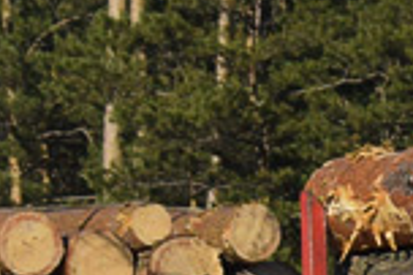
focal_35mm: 652
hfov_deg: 3.1
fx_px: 7471
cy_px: 218
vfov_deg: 2.1
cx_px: 780
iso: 200
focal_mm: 55
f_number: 7.1
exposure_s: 1/1600
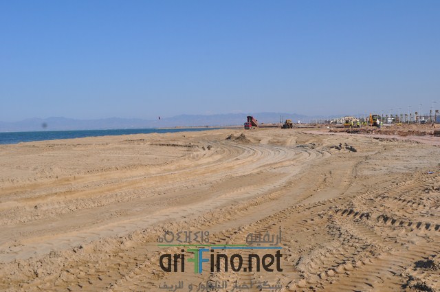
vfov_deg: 34.1
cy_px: 146
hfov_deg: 49.6
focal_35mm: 39
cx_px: 220
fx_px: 476
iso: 200
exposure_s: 1/400
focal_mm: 26
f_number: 10
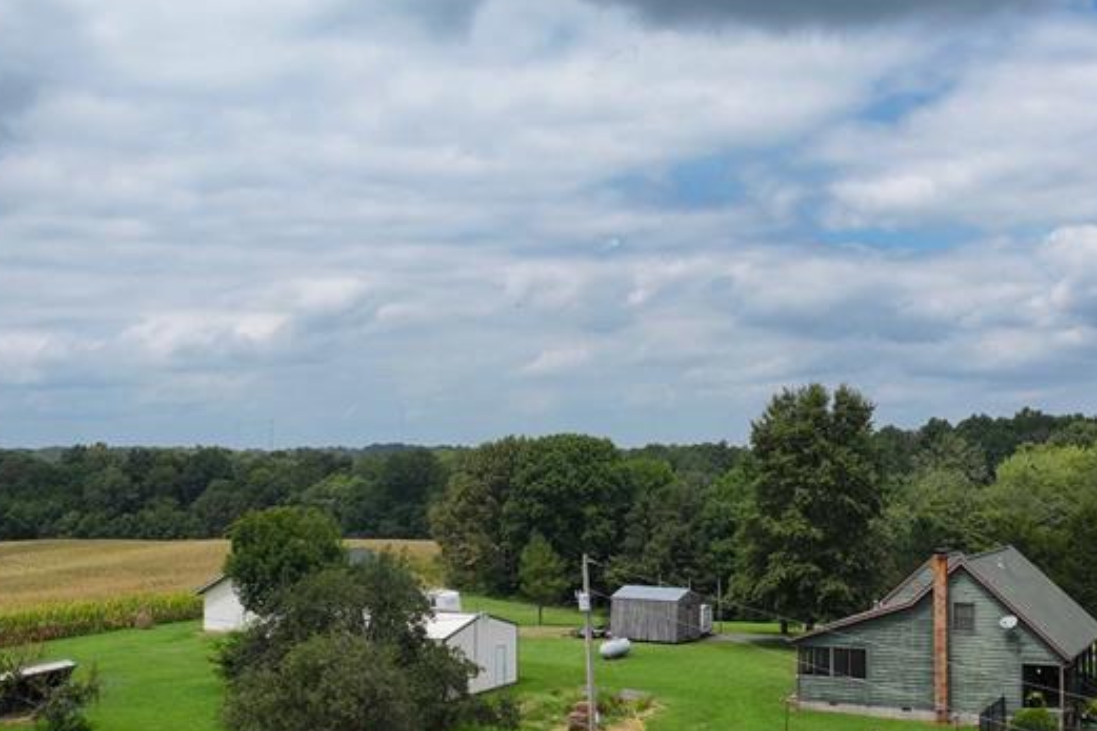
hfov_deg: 40.3
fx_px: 1493
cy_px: 415
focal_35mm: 49
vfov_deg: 27.5
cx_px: 611
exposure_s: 1/2000
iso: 100
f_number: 2.8
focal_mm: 12.29
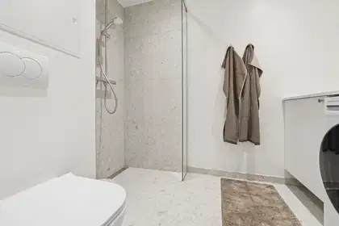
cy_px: 113
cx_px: 170
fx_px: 148
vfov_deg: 74.6
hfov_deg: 97.6
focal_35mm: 16
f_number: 8
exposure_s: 1/8
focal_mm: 10.5
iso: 320
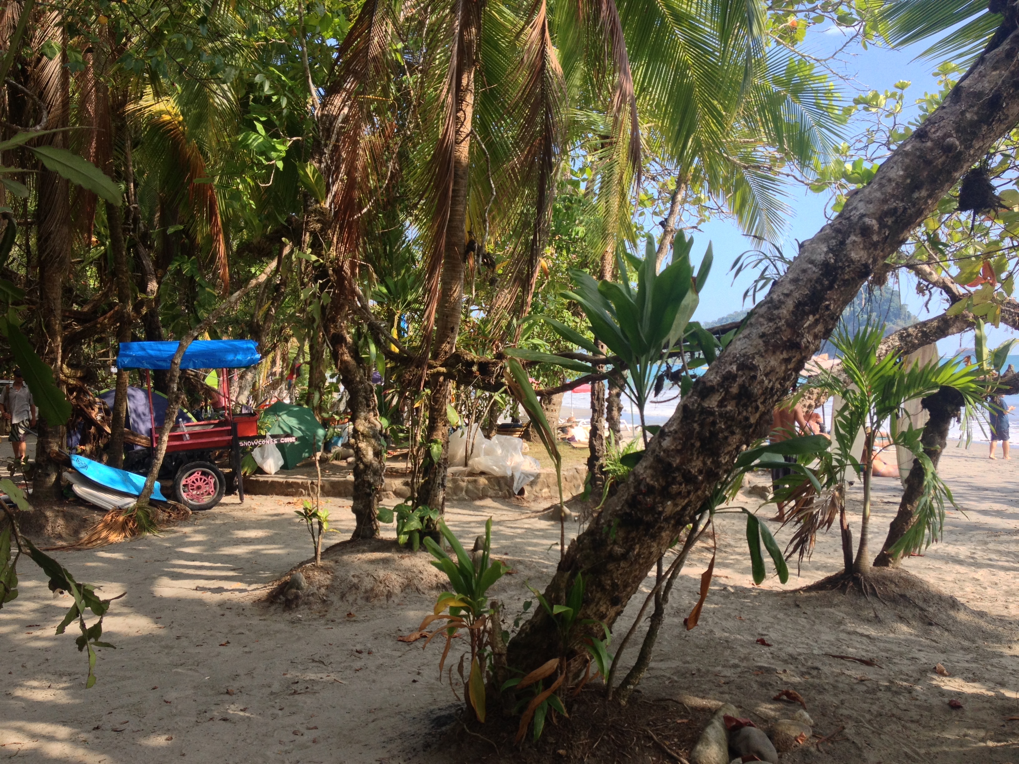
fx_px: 1030
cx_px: 510
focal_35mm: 35
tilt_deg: -4.8
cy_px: 382
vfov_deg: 40.7
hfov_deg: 52.6
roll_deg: +1.6
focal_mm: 4.28
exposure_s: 1/460
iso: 50
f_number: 2.4
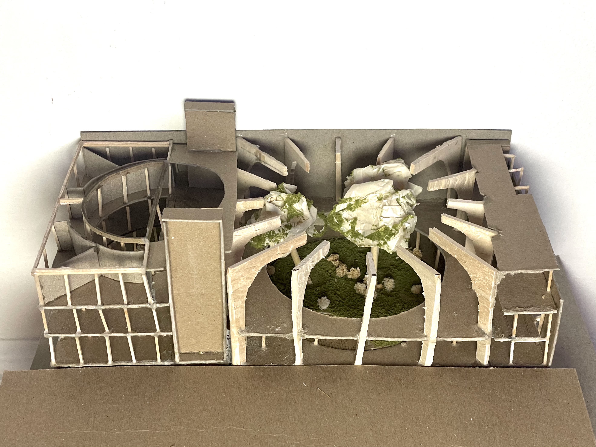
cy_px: 224
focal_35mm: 52
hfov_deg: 36.8
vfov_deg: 28.0
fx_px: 895
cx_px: 298
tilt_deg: -37.4
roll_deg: -1.3
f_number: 2
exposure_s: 1/60
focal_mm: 6
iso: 160
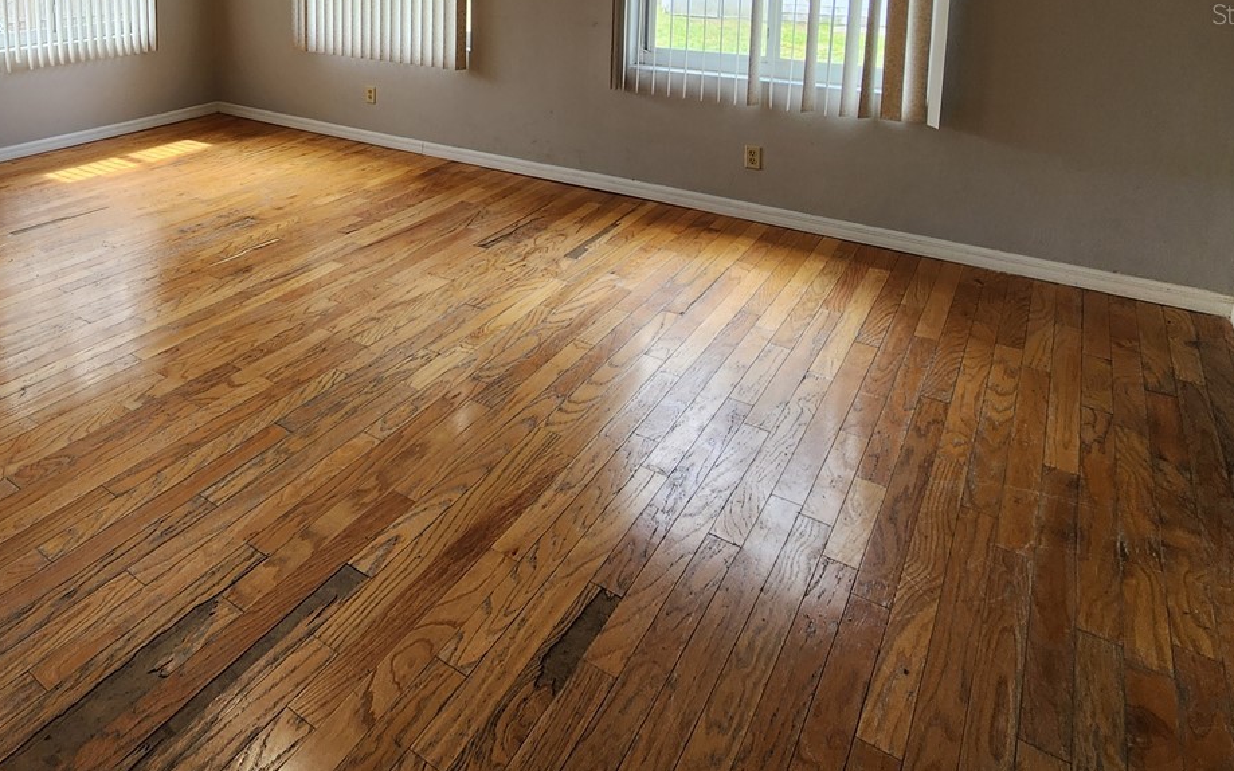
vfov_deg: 44.1
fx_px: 807
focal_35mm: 24
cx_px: 265
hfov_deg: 68.4
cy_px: 13
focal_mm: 2.2
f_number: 2.2
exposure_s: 1/60
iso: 100
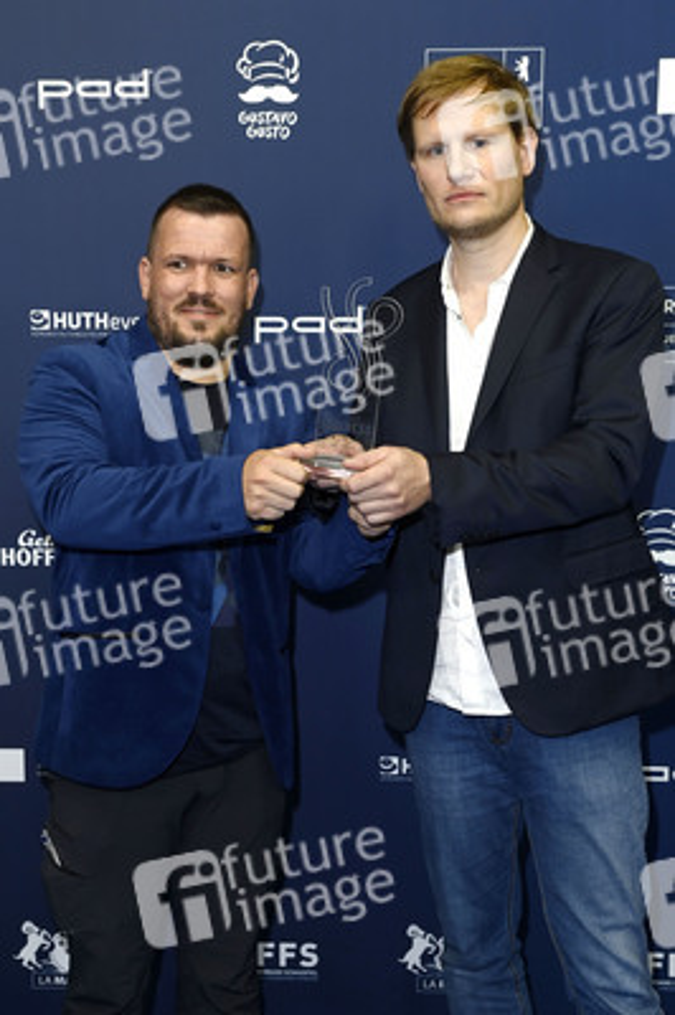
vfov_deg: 41.1
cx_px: 338
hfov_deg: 28.0
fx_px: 1352
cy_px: 508
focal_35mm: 48
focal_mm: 48
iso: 800
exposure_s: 1/250
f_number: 5
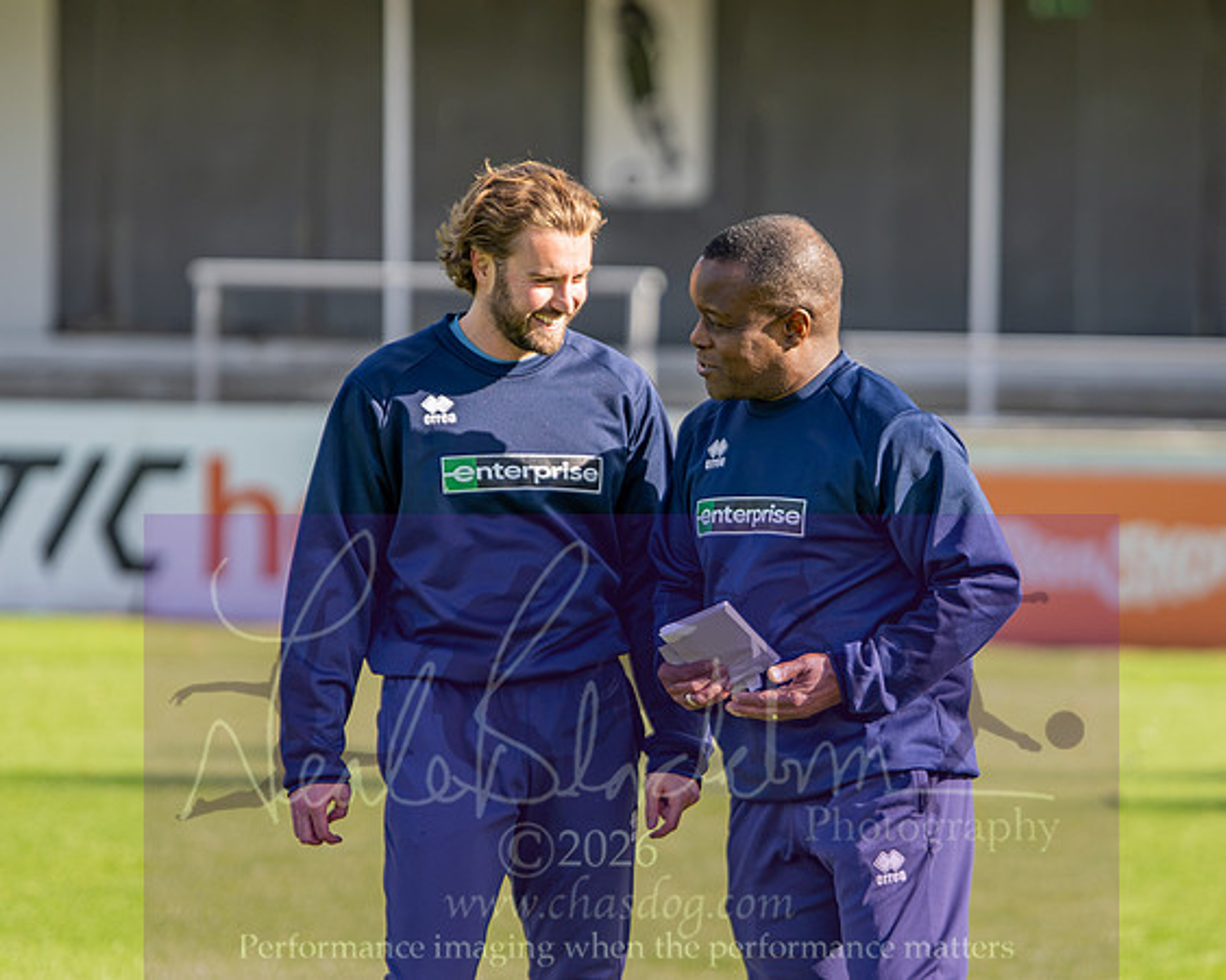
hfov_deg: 8.1
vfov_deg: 6.5
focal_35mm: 239
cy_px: 520
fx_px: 8687
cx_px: 756
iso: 100
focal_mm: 85
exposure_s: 1/5000
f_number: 1.4
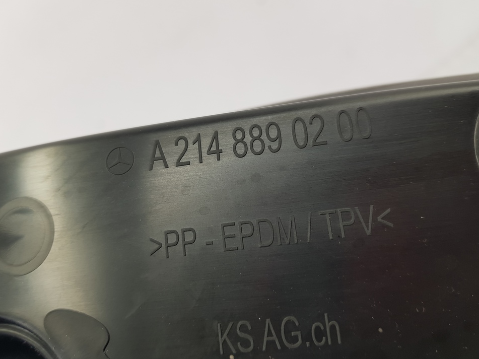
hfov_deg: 63.4
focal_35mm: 28
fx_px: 387
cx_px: 237
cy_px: 189
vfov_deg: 49.7
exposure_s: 1/100
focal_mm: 4.2
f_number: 1.7
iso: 64
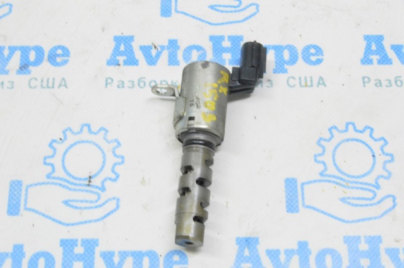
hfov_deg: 31.9
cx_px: 202
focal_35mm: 63
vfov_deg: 21.5
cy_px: 134
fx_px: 706
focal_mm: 42
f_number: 20
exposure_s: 1/15
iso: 6400
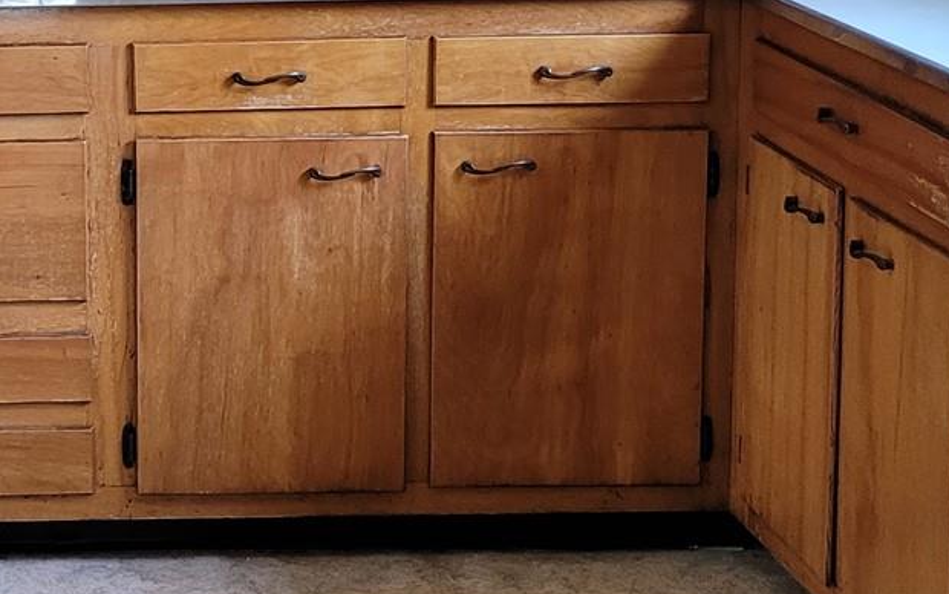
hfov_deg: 21.5
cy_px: -2
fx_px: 2354
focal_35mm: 91
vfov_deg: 14.2
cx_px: -110
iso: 250
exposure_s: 1/120
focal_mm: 5.4
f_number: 1.8
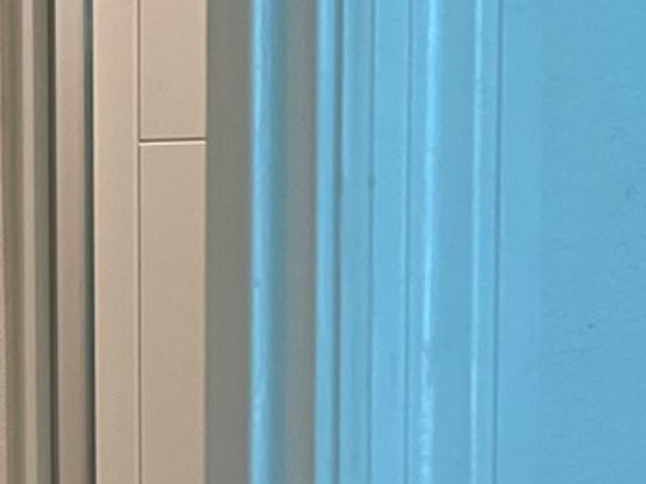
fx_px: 2146
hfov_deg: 14.7
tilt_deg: -4.9
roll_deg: +1.2
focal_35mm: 115
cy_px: 421
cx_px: -572
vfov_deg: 12.8
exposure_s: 1/60
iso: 125
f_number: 1.6
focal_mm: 5.1
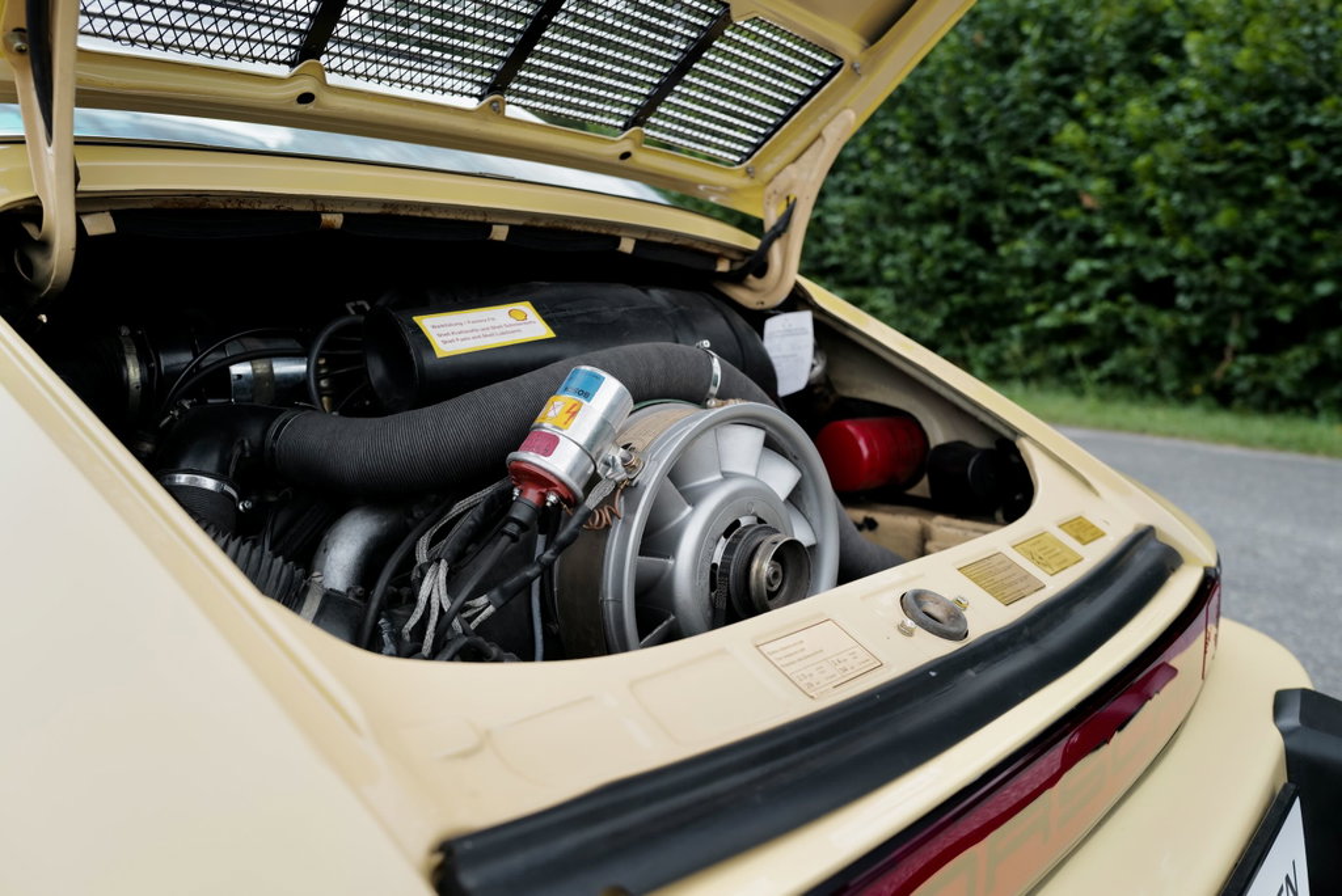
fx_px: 1044
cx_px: 671
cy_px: 448
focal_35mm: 28
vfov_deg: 46.5
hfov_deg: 65.4
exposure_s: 1/80
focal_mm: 28
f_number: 3.5
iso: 100
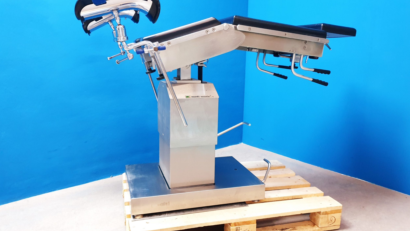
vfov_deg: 40.2
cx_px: 206
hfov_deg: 66.1
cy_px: 111
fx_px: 315
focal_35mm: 29
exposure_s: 1/50
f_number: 1.5
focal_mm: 4.3
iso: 320
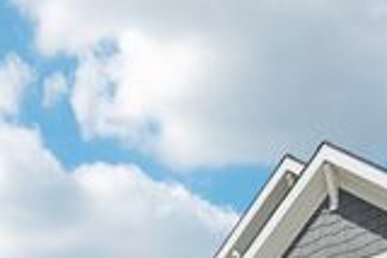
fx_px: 587
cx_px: 293
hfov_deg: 35.6
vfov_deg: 21.9
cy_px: 351
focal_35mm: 55
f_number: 8
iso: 100
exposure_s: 1/640
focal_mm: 17.5
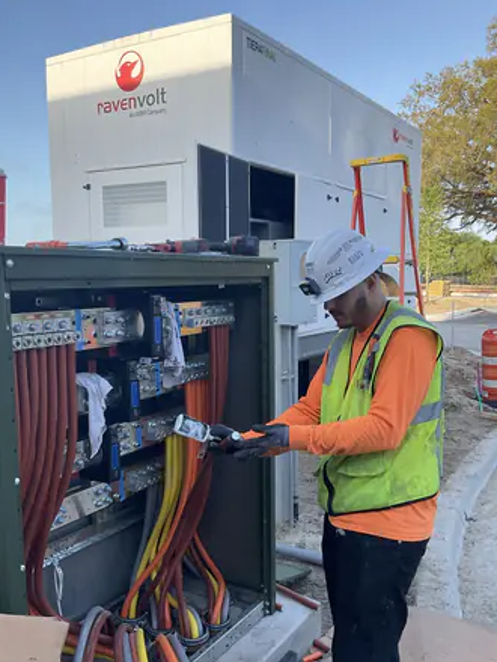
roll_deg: -0.1
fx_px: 631
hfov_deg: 42.9
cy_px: 359
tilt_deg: -7.3
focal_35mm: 33
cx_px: 279
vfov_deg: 55.2
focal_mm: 3
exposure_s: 1/335
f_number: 1.8
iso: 16
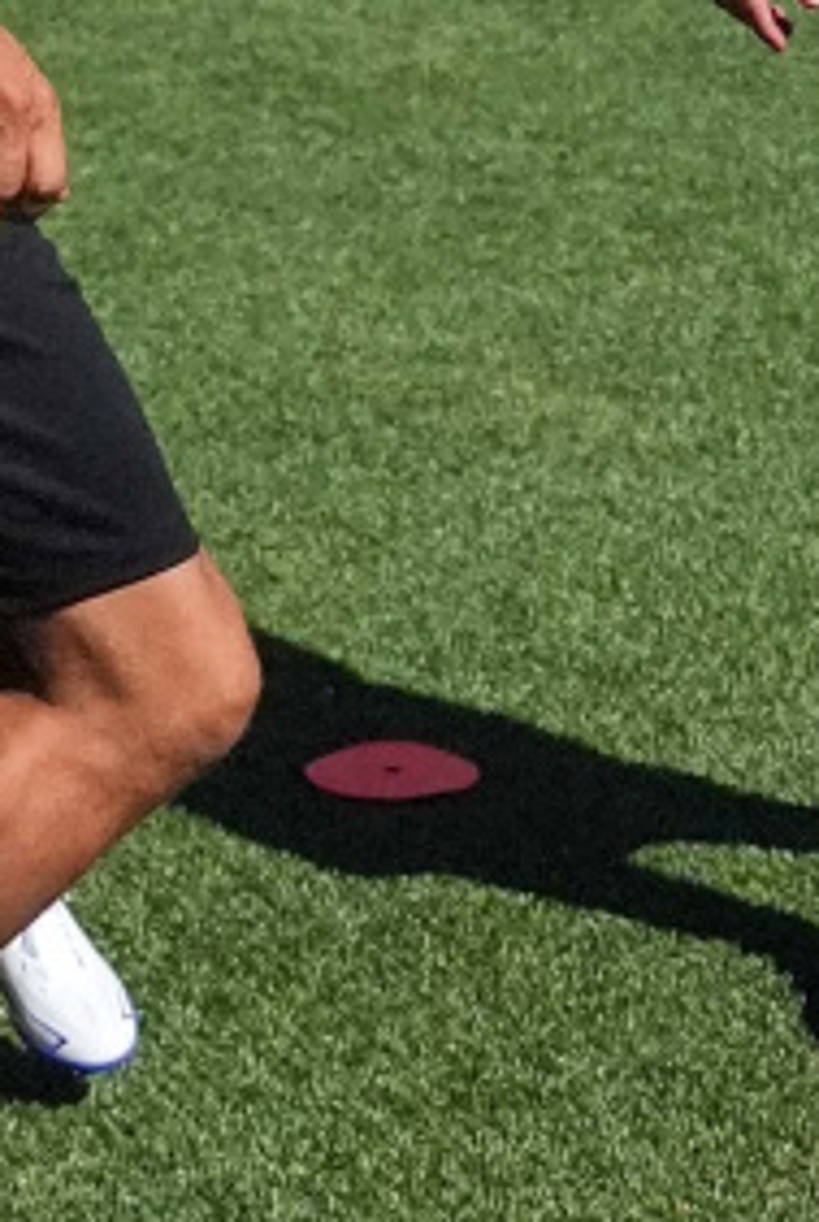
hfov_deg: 8.1
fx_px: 5780
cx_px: 121
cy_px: -69
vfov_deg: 11.9
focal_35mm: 170
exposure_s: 1/80000
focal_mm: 27
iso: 5000
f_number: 4.5
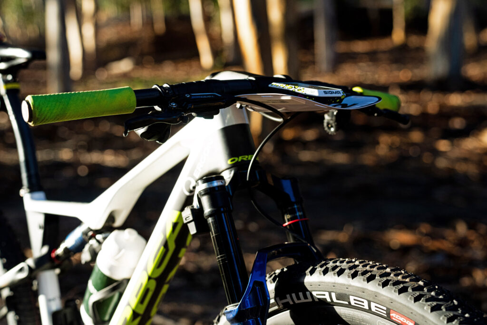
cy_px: 162
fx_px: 812
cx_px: 244
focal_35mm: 60
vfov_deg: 22.6
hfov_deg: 33.4
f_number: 4
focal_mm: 60
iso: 1250
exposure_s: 1/1250
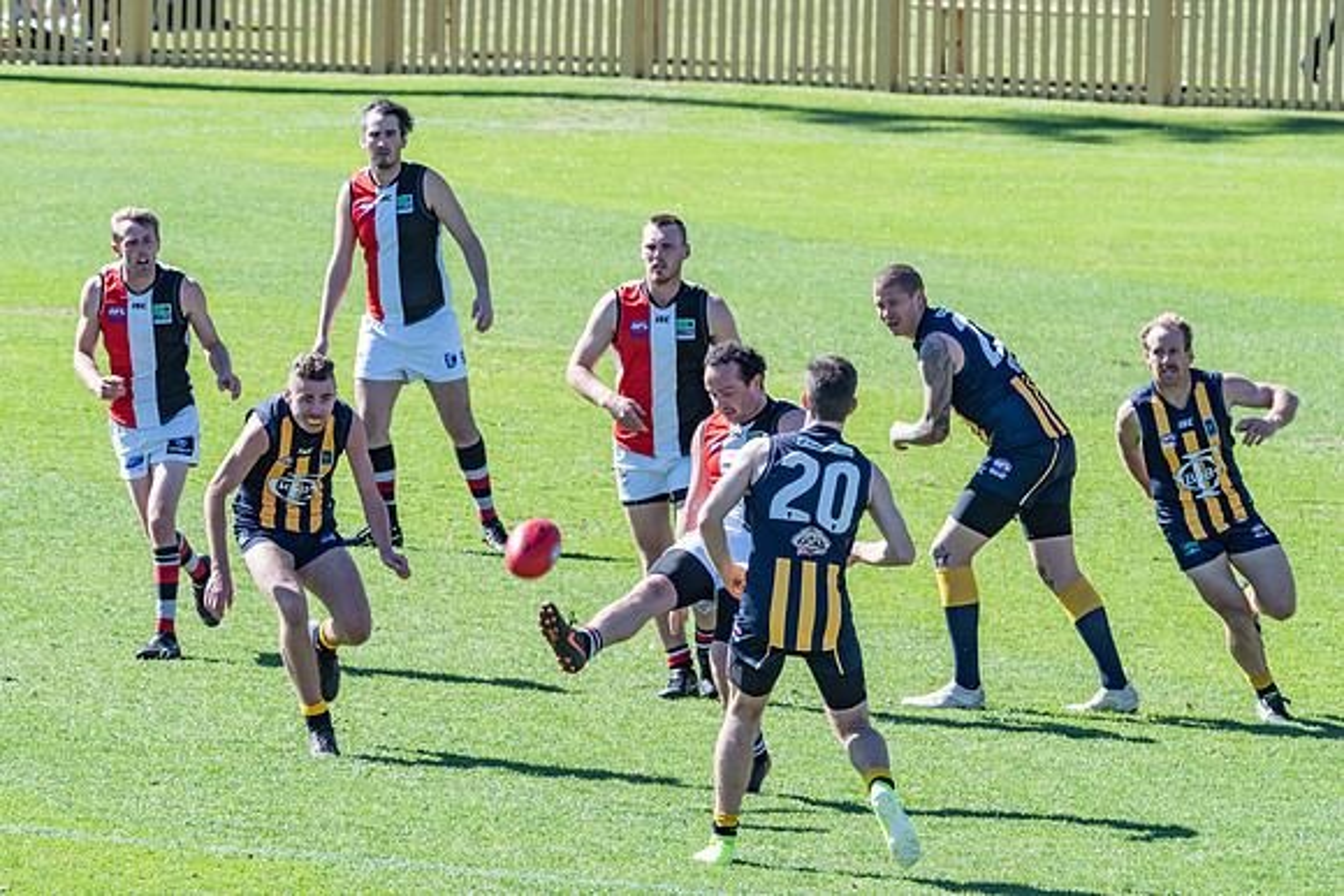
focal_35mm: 602
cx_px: 579
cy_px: 386
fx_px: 22486
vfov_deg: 2.3
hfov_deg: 3.4
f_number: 14
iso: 800
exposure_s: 1/640
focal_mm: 350
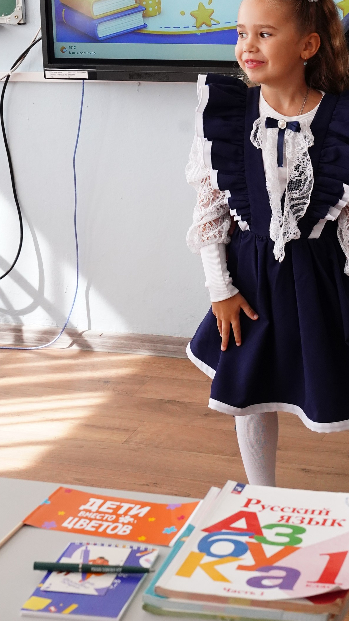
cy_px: 102
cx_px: 246
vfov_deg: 22.5
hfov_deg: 13.0
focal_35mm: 93
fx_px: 1530
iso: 3200
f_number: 8
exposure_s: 1/320
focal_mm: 46
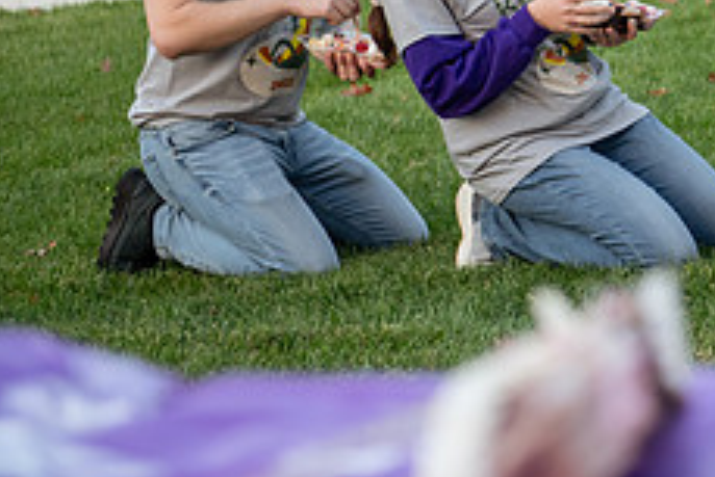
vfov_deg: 8.7
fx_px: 3120
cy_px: -73
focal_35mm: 157
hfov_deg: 12.7
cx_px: 890
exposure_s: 1/320
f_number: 3.2
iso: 800
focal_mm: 62
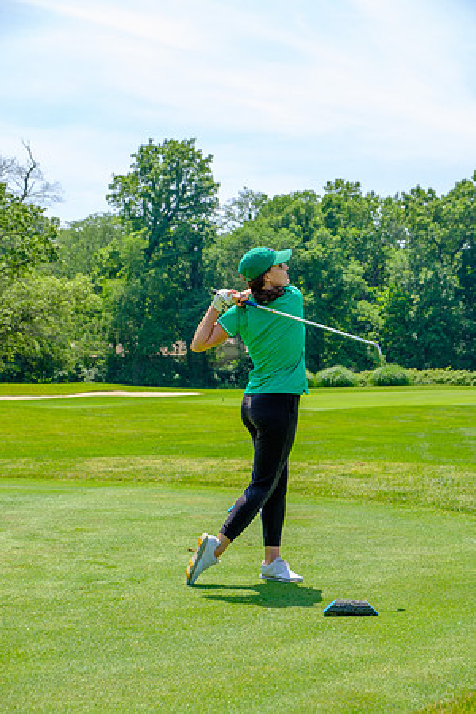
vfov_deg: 29.2
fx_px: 1368
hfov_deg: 19.7
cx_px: 238
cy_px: 357
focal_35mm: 69
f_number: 5.6
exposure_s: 1/250
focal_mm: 46.3
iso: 200
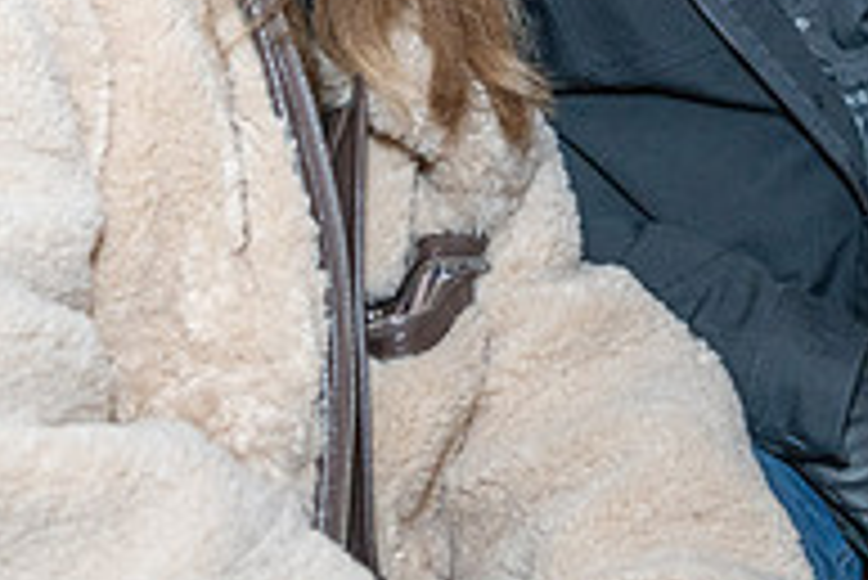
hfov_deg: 24.7
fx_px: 1954
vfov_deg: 15.9
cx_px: 670
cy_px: -209
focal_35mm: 81
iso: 2500
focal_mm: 27
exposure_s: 1/160
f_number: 4
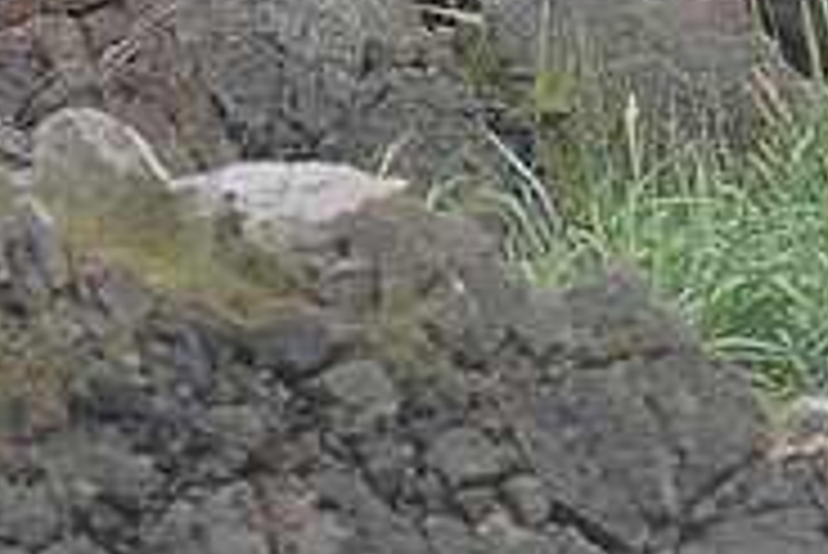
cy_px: -212
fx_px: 36229
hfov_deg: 1.3
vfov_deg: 0.9
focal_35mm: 1574
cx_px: 472
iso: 1000
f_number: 4
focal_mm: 500
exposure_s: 1/640
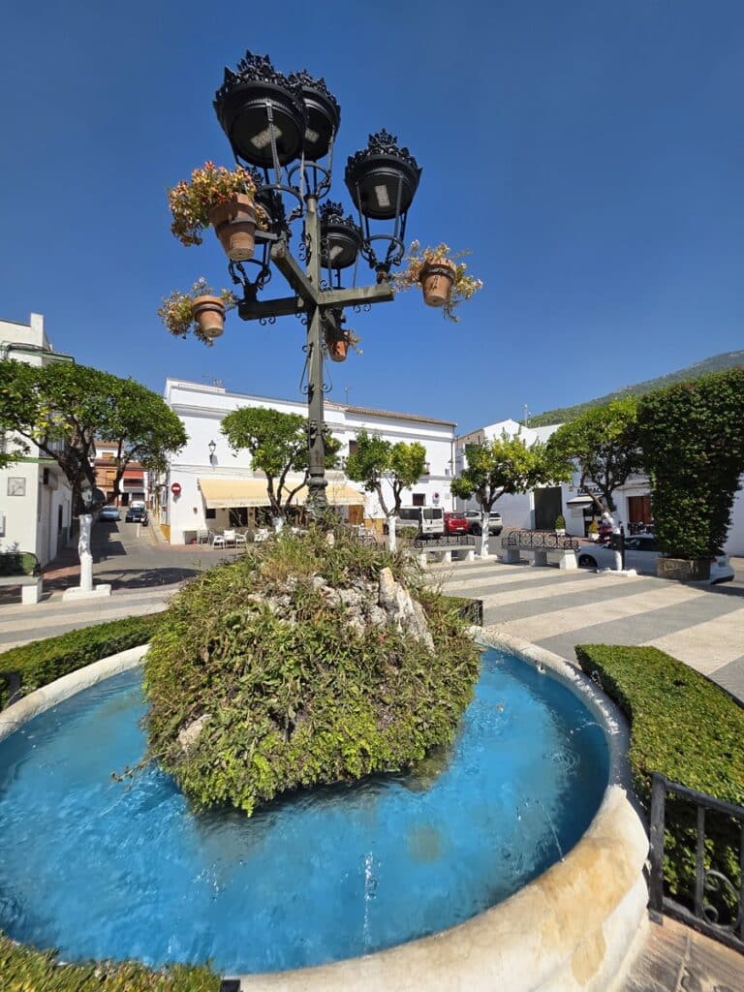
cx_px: 372
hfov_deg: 89.9
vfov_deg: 106.2
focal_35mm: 13
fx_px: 373
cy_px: 496
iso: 40
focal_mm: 2.2
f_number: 1.9
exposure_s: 1/2953
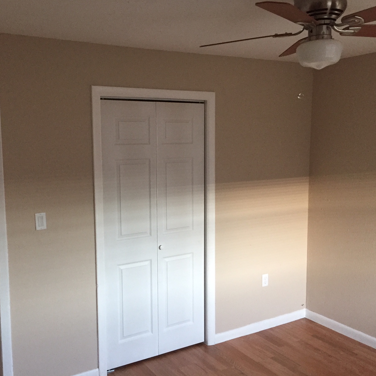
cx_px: 160
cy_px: 188
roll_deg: -0.6
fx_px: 430
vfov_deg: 47.2
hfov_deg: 47.1
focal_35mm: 35
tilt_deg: -5.5
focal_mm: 4.15
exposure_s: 1/30
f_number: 2.2
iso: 160
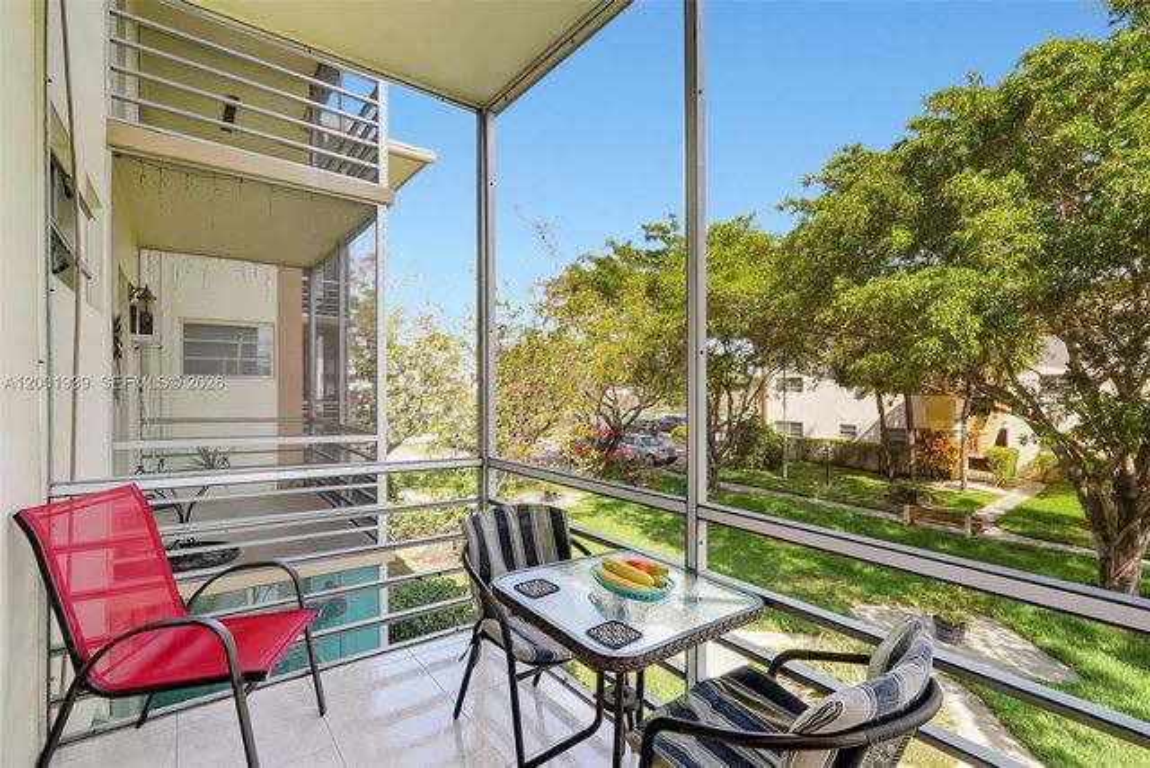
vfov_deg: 73.8
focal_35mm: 16
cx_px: 575
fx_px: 511
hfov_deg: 96.7
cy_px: 384
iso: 640
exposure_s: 1/80
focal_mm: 16
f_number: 13
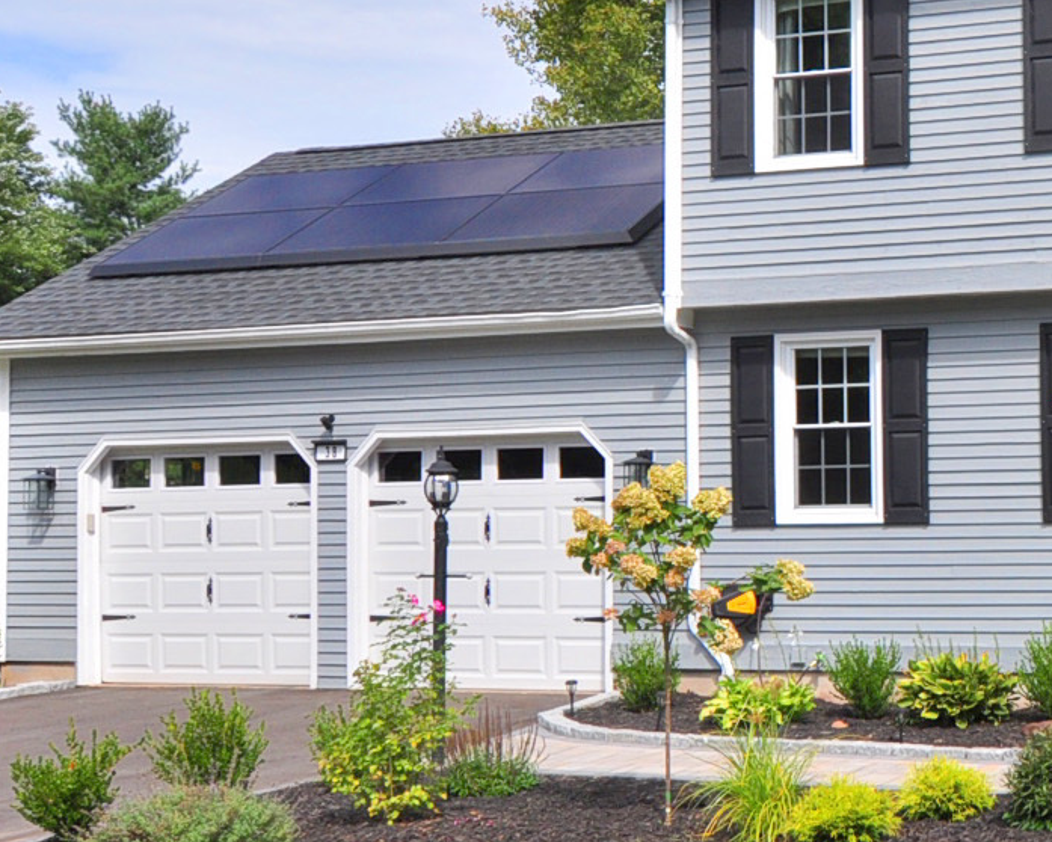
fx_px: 1401
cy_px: 339
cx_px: 1205
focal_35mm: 45
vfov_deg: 33.3
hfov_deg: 34.5
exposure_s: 1/500
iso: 250
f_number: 8
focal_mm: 12
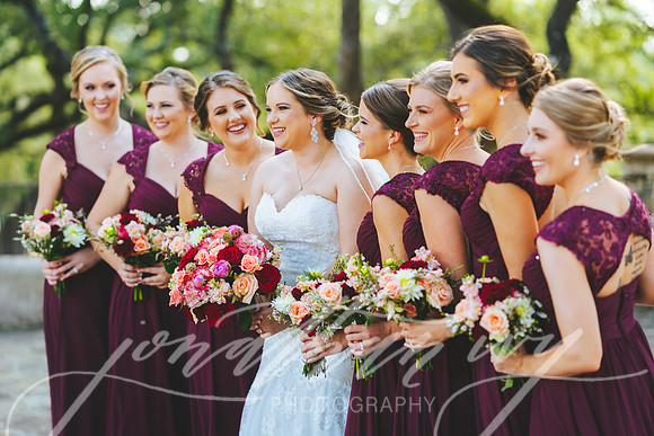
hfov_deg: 23.9
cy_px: 218
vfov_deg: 16.1
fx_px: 1544
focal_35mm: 85
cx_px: 327
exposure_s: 1/125
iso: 100
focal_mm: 85
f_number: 2
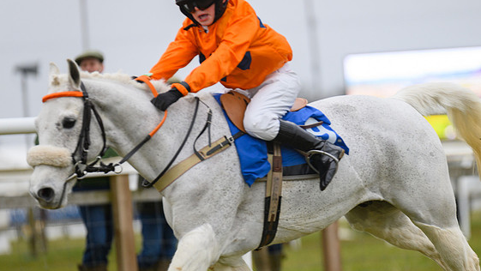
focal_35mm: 351
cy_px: 131
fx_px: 4478
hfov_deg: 6.1
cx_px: 298
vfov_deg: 3.5
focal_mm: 270
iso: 800
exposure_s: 1/800
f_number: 4
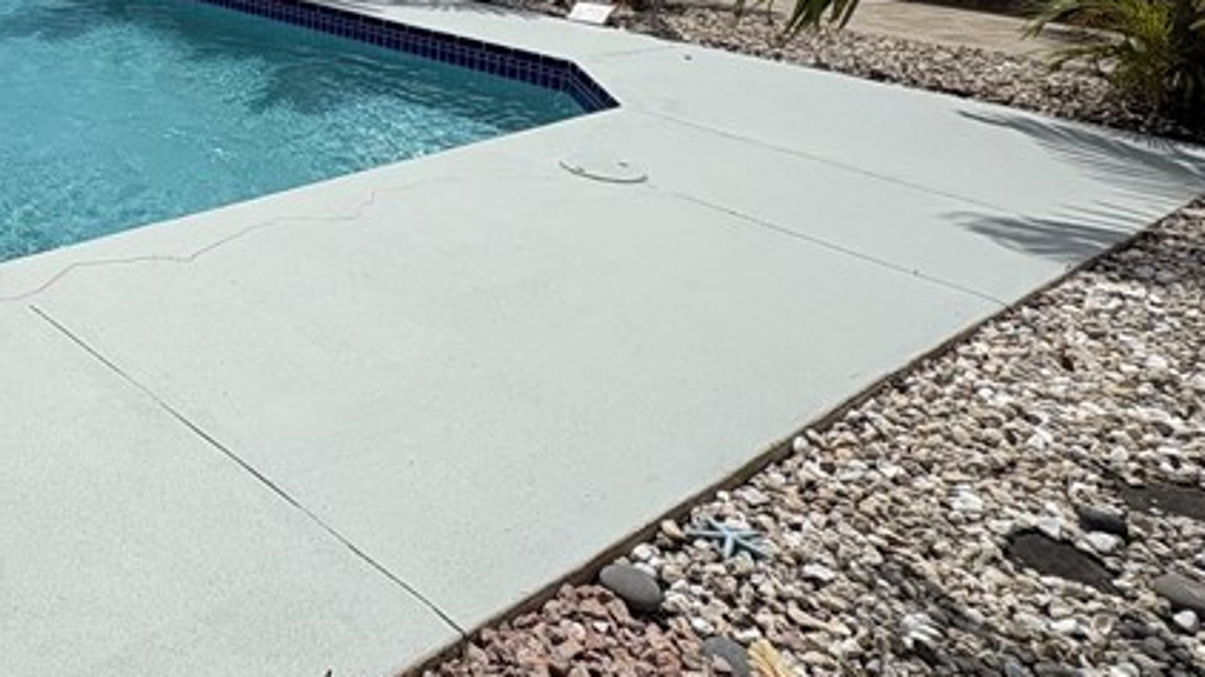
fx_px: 1182
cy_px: -111
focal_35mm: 37
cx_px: -31
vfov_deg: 28.3
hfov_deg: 44.8
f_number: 2.2
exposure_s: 1/5263
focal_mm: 2.22
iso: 50
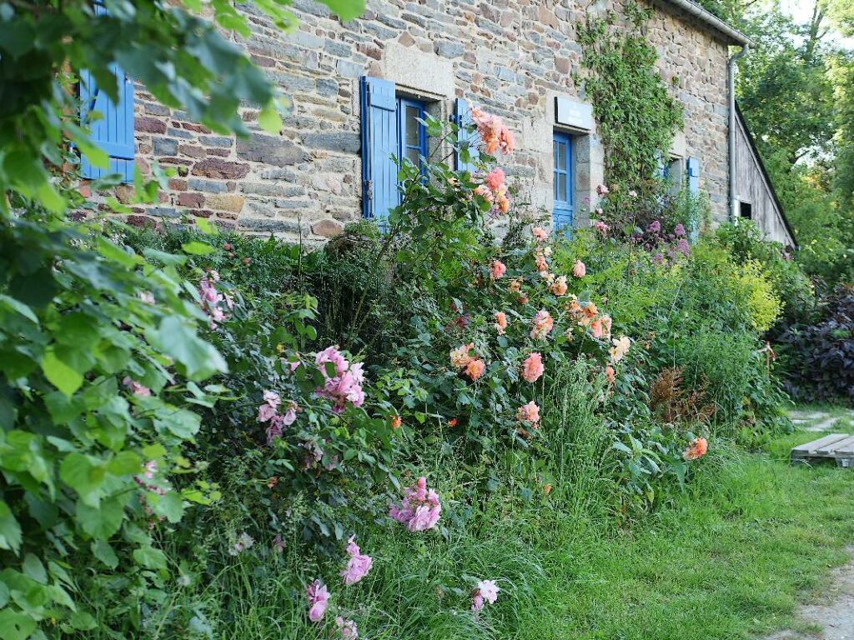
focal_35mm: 50
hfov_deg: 38.2
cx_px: 427
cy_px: 320
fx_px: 1234
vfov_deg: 29.1
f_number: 2.2
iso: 200
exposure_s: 1/320
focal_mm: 25
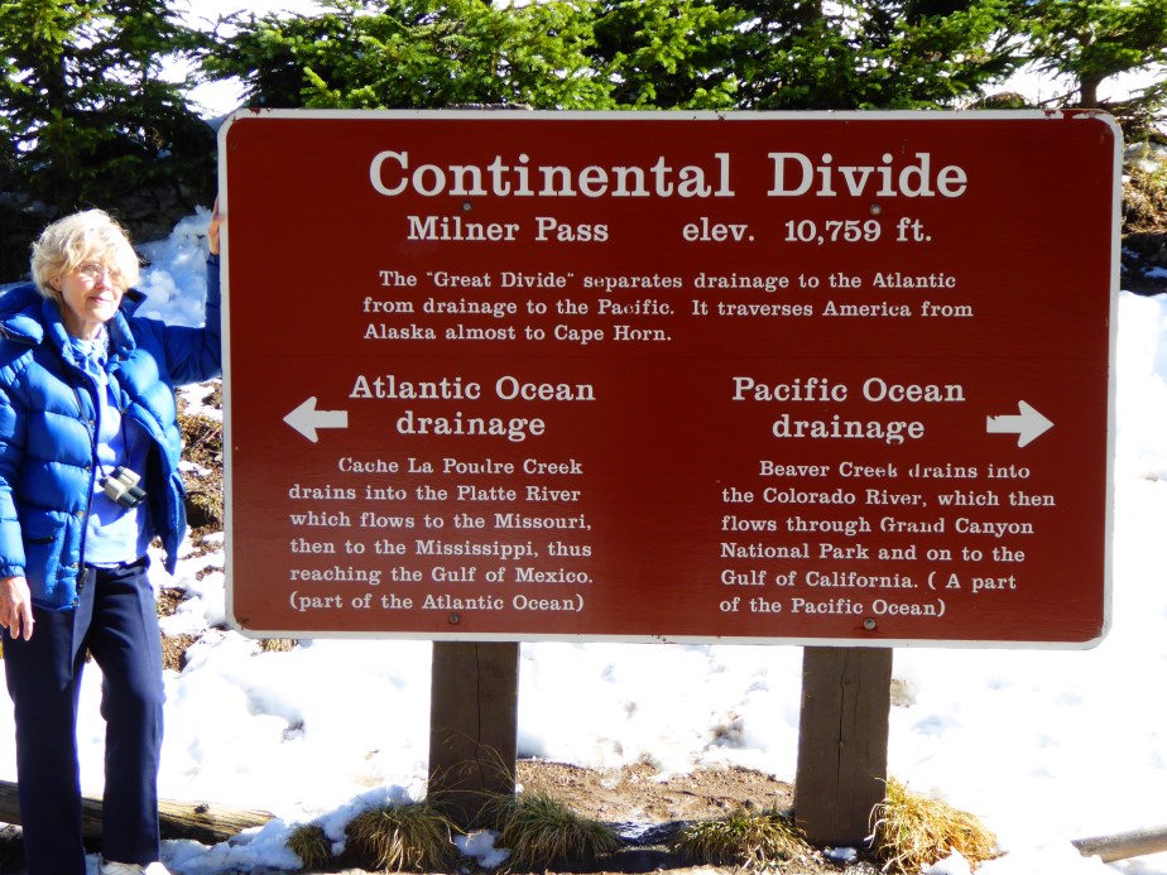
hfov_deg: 23.8
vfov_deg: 18.0
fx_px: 2764
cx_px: 546
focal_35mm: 82
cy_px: 481
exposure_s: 1/200
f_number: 4.6
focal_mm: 13.2
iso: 100
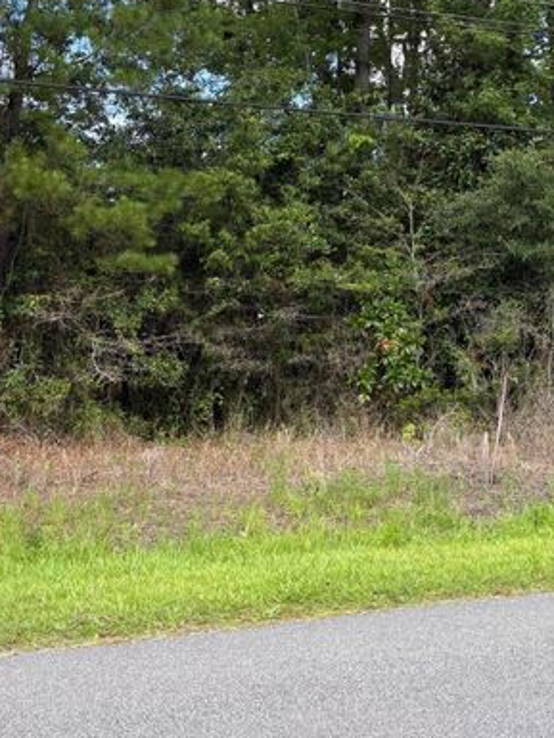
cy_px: 120
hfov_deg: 31.6
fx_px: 960
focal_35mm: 45
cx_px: 422
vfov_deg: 39.9
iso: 64
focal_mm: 5.96
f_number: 1.6
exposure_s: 1/527
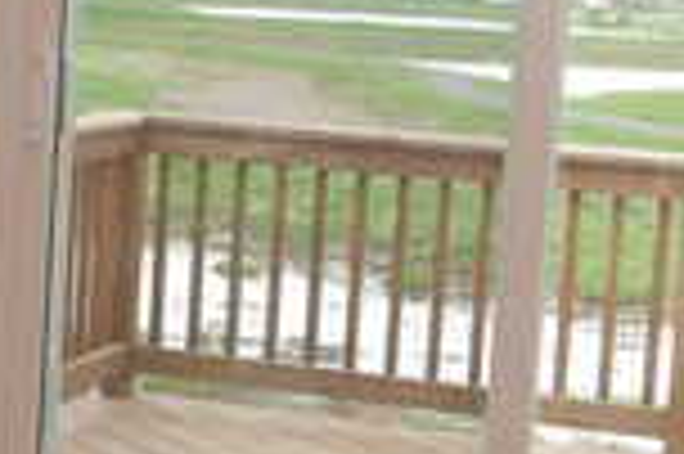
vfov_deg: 12.0
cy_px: 216
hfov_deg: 17.3
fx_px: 2164
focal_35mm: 114
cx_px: -104
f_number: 6.3
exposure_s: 1/160
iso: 250
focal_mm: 18
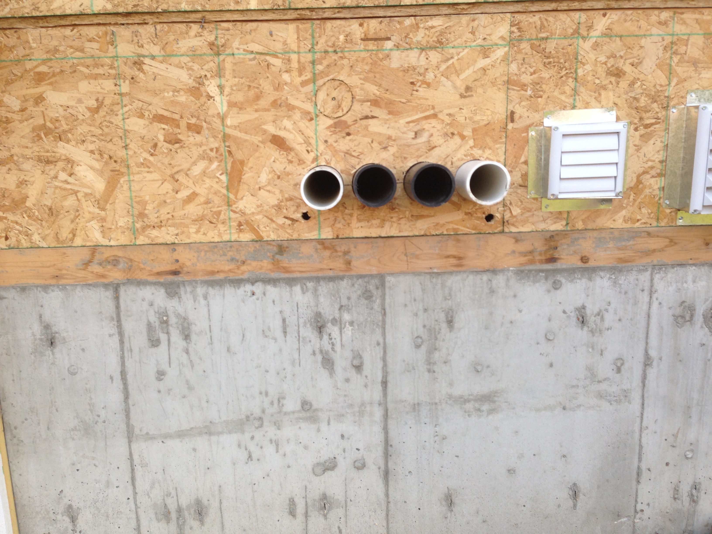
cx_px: 356
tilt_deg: -12.4
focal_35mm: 33
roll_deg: +2.4
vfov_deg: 42.9
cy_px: 267
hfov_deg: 55.4
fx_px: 679
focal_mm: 4.12
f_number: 2.4
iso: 50
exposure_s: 1/148
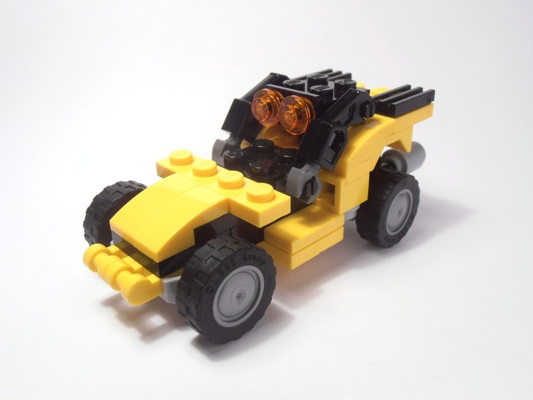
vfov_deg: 38.7
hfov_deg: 50.1
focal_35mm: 37
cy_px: 200
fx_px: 570
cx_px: 266
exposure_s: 1/50
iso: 80
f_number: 3.9
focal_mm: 6.61
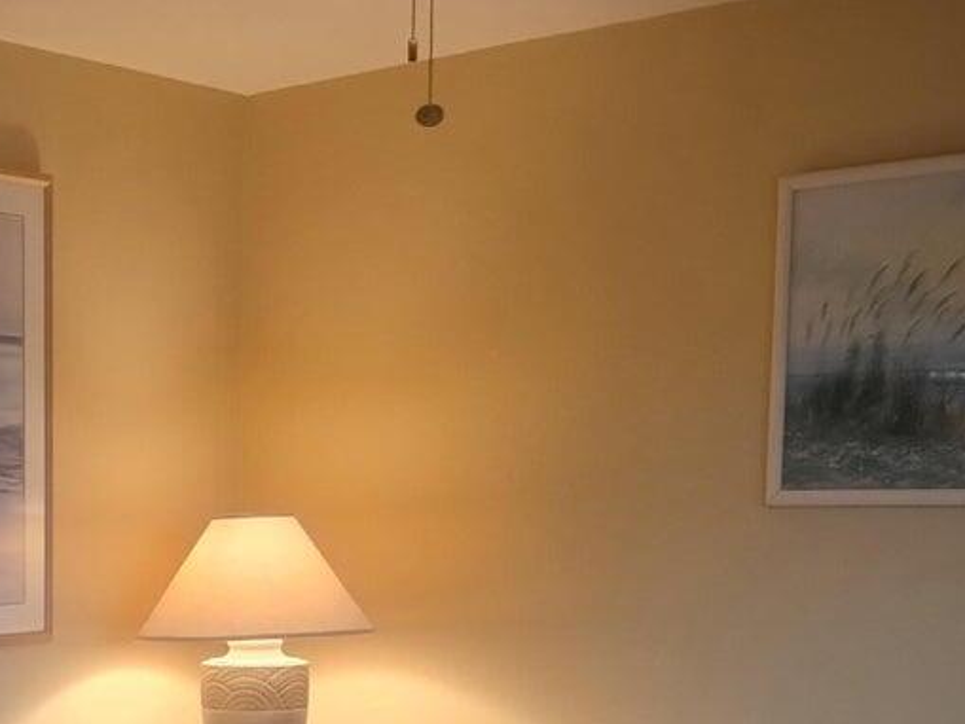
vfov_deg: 20.9
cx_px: 20
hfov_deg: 27.4
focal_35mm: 67
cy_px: 787
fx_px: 1868
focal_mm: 4.71
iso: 157
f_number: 1.7
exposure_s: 1/40
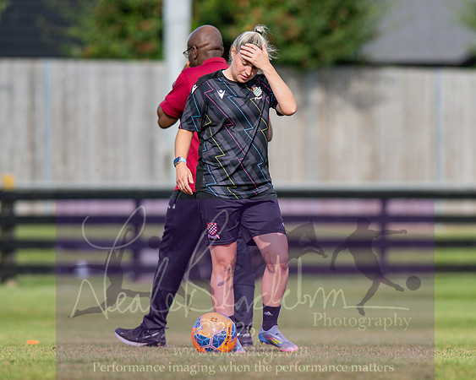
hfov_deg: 3.2
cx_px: 266
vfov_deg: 2.5
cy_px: 216
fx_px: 8604
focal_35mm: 611
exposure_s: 1/1600
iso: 125
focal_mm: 300
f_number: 2.8
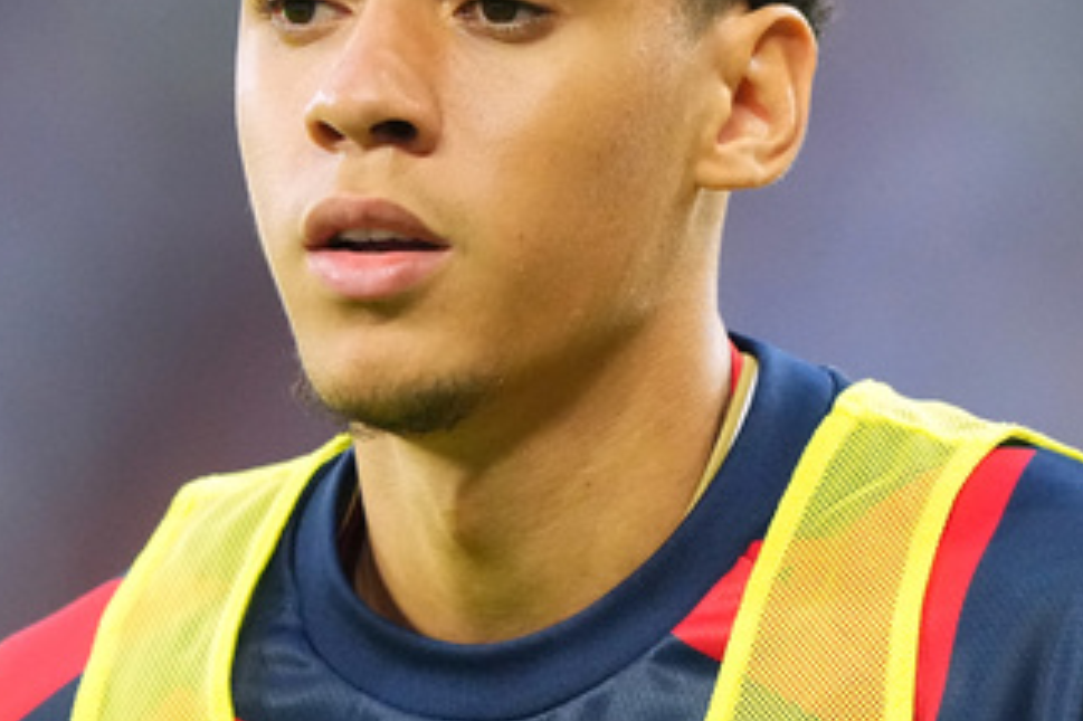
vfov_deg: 1.1
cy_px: 590
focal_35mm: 1269
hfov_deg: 1.6
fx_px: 38155
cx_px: 513
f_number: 2.8
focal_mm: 400
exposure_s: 1/2000
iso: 6400
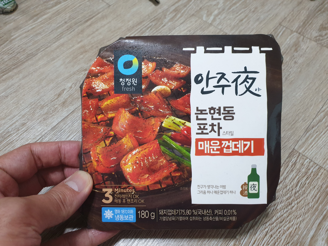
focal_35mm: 26
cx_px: 164
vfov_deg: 53.1
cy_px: 123
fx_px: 246
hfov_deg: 67.3
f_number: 2.4
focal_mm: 4.3
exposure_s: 1/30
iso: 320
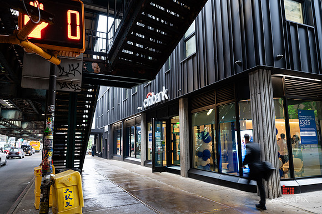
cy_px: 107
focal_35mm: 26
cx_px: 161
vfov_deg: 50.2
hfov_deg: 70.3
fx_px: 229
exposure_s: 1/10
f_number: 4
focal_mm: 25.5
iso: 100
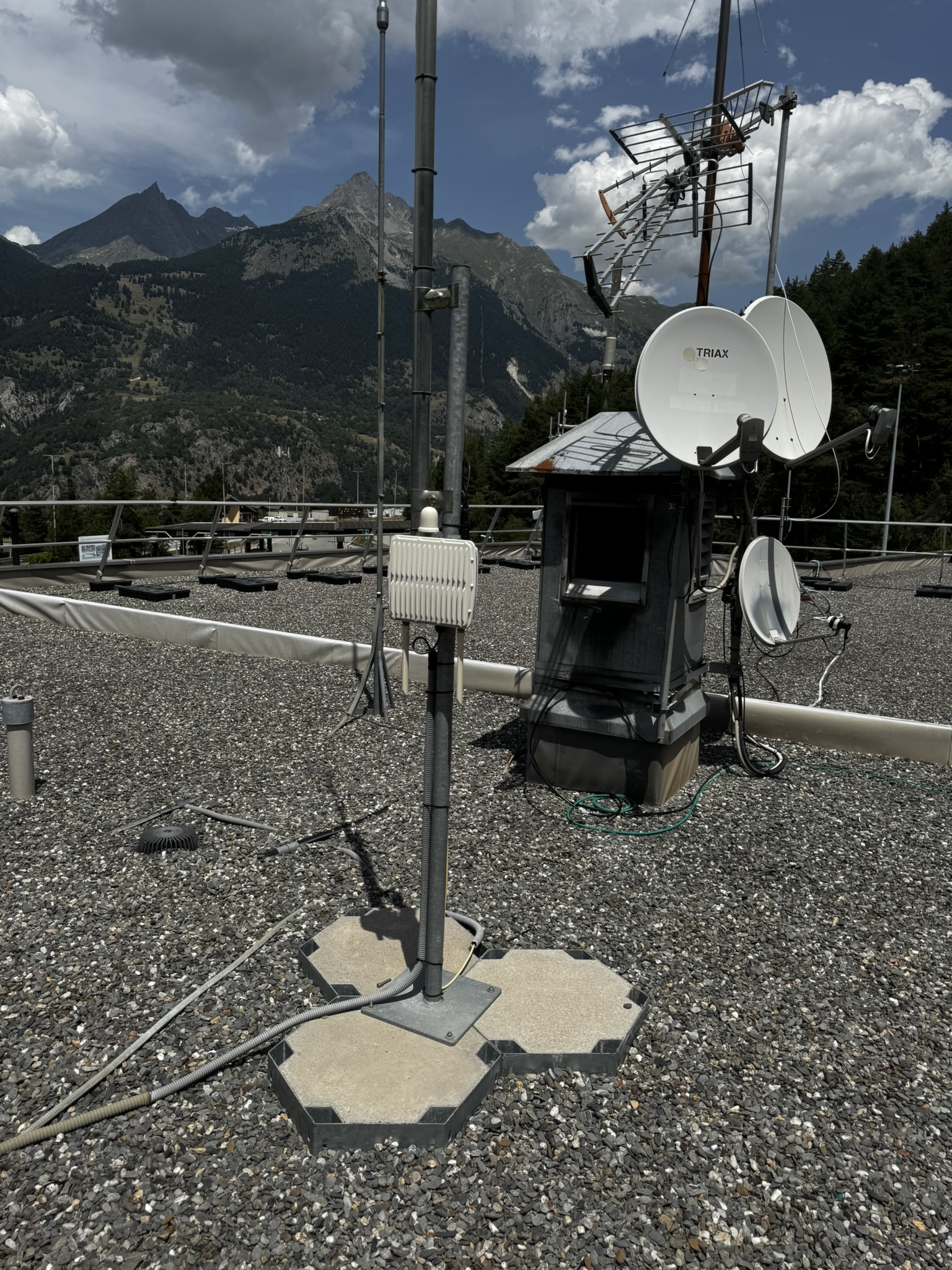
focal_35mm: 24
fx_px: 880
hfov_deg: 56.8
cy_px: 635
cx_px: 476
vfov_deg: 71.6
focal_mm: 6.76
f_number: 1.78
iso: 80
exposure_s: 1/7937
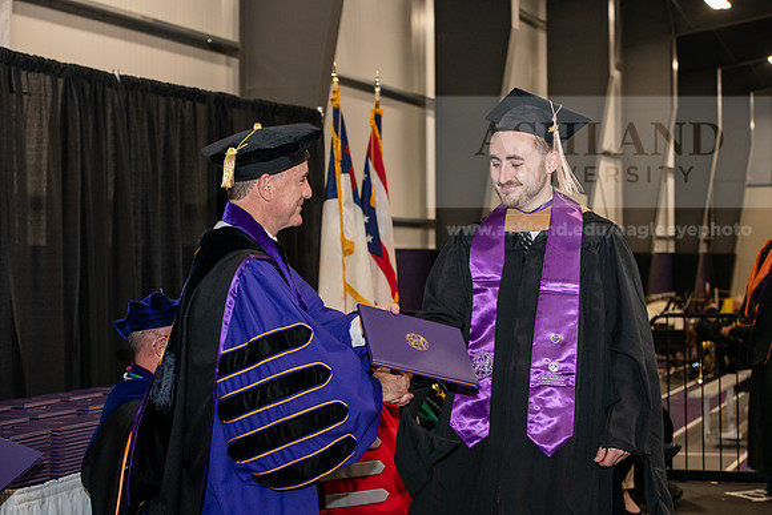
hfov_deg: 28.8
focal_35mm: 70
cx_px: 386
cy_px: 258
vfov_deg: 19.5
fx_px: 1501
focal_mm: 70
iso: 2500
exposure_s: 1/200
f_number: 5.6
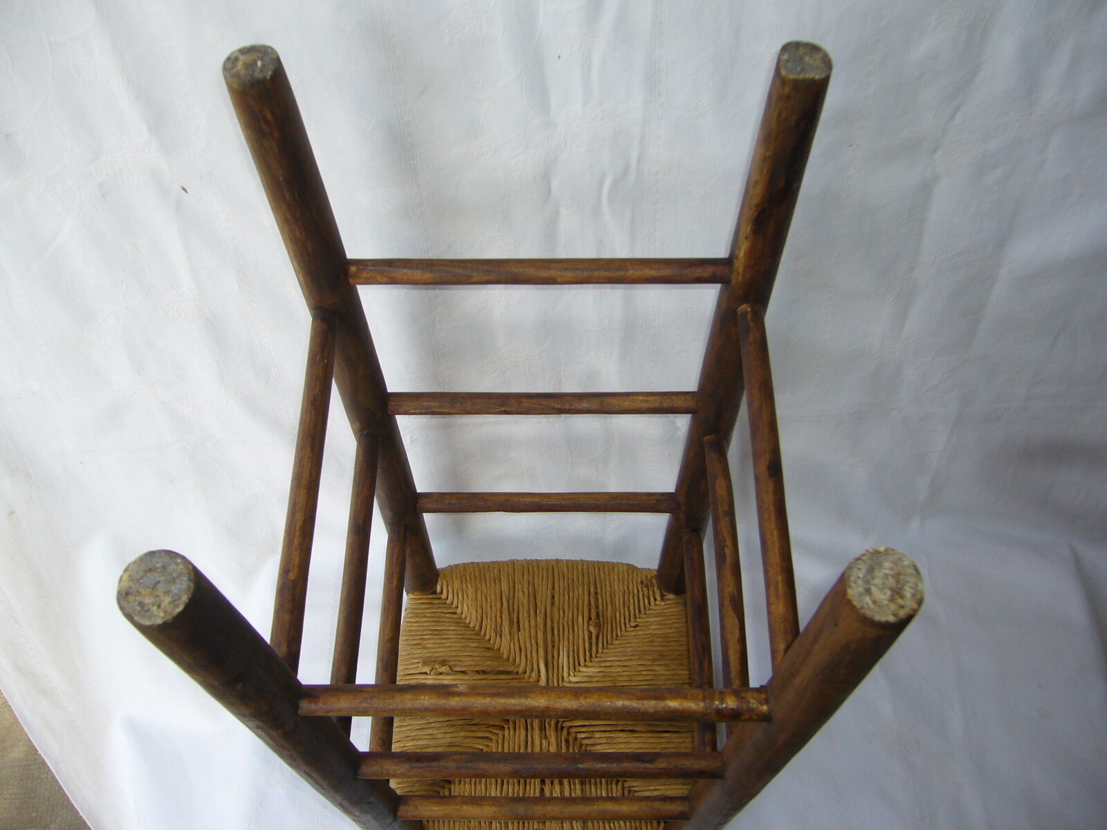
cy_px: 415
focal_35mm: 35
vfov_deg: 40.7
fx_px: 1119
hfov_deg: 52.6
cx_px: 554
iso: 80
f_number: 2.8
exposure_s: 1/160
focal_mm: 5.8
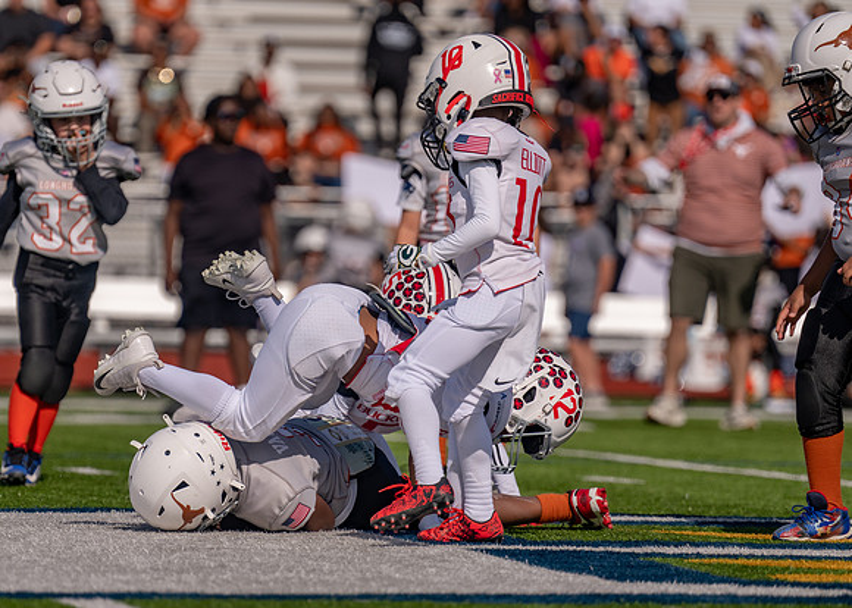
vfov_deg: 4.8
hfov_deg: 6.7
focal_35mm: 300
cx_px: 349
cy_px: 353
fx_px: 7263
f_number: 4
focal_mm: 242
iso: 160
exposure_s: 1/5000
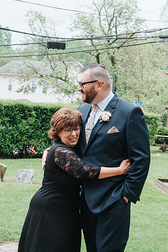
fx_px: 504
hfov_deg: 18.9
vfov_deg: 28.1
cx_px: 113
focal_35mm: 72
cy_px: 126
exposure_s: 1/250
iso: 360
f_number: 8
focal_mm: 48
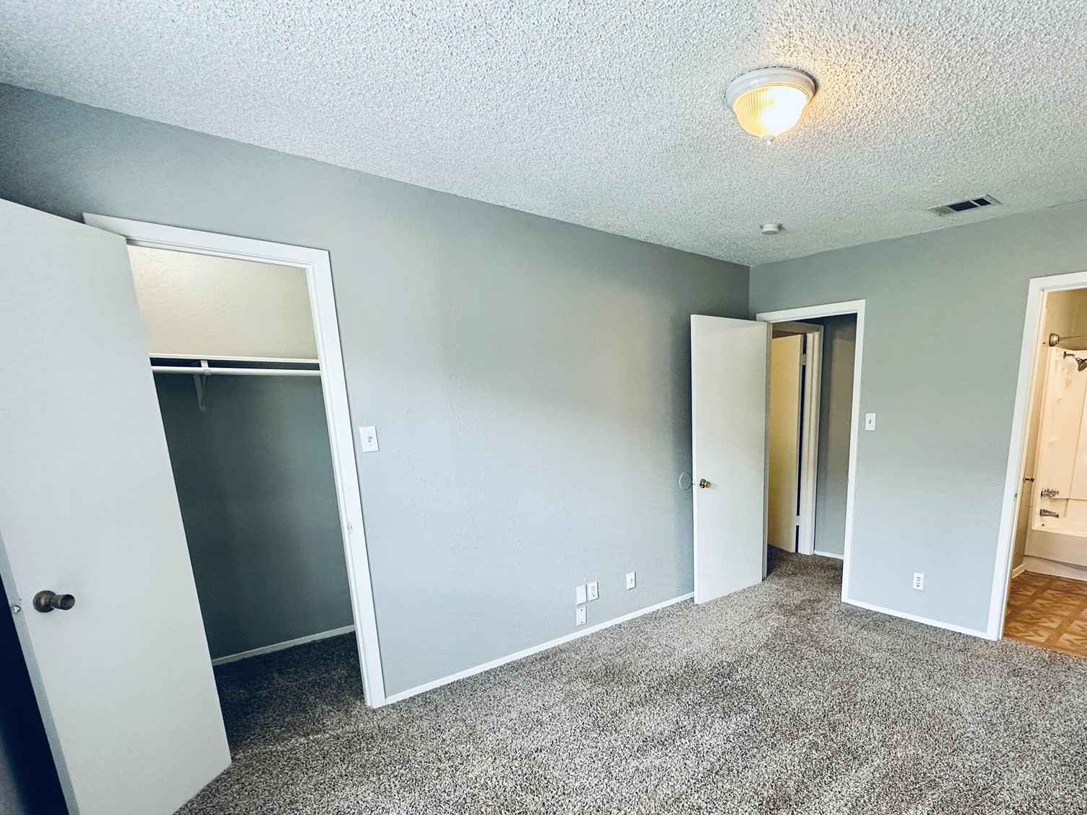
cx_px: 681
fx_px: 597
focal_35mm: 19
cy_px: 540
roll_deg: +0.4
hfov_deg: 83.0
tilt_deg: -13.6
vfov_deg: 66.9
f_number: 2.2
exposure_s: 1/120
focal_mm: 2.22
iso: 250
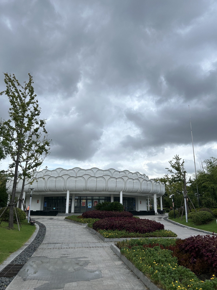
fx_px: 217
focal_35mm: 26
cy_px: 145
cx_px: 108
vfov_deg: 67.3
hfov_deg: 53.1
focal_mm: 5.7
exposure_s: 1/2123
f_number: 1.5
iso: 50
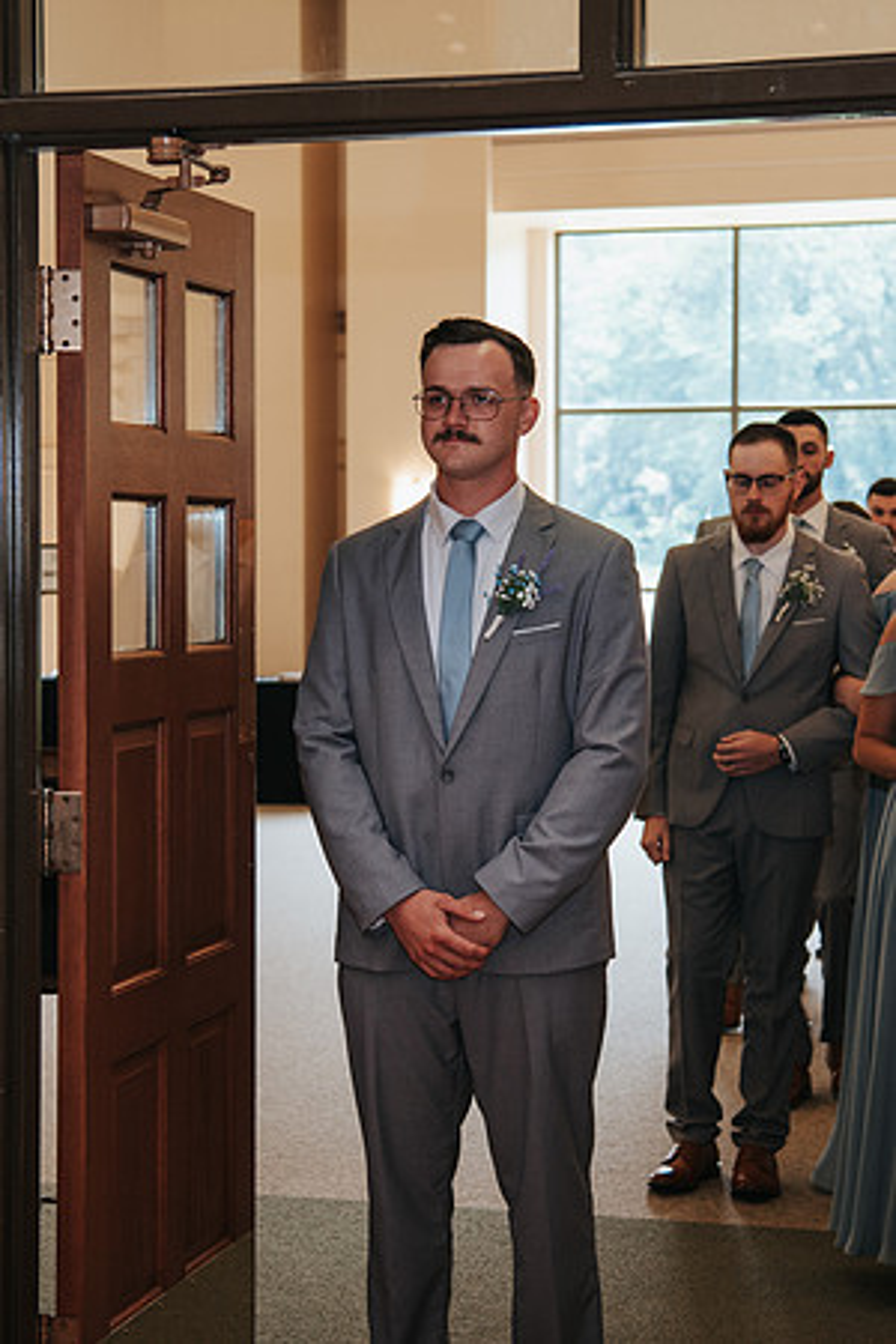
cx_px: 383
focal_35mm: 81
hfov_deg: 16.8
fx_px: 3034
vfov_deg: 25.0
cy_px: 615
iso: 640
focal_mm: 50
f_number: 4
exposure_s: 1/200
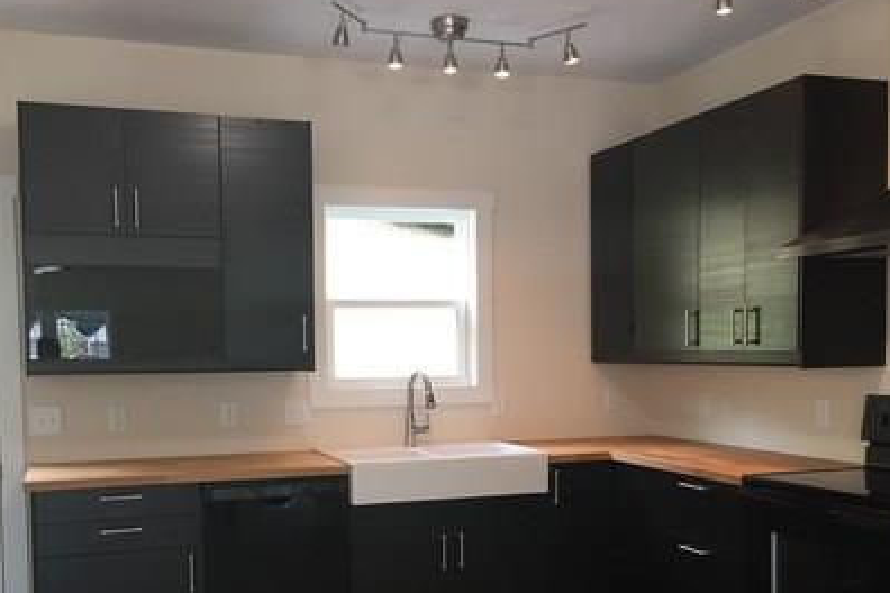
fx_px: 964
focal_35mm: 39
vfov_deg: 33.9
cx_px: 411
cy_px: 400
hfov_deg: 49.5
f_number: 2.2
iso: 50
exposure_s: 1/30
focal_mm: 4.15
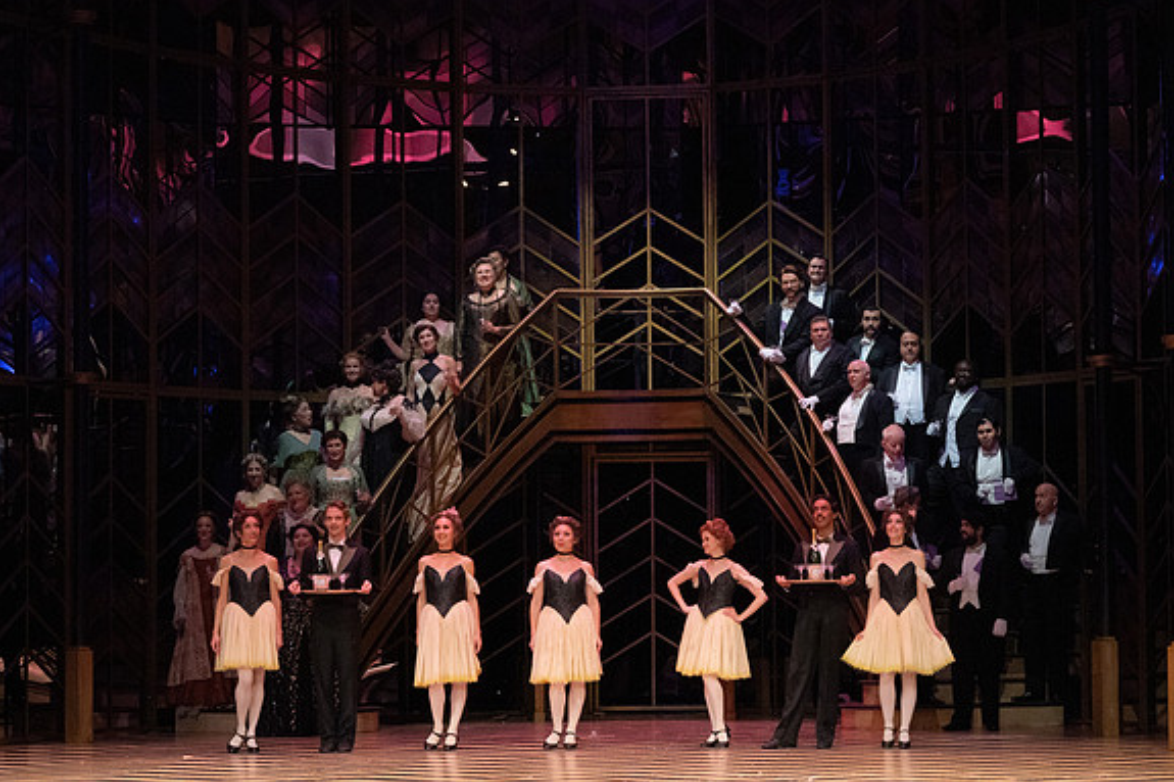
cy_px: 389
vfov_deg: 12.6
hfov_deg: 18.8
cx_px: 590
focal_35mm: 109
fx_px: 3553
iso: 12800
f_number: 14
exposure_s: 1/400
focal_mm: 108
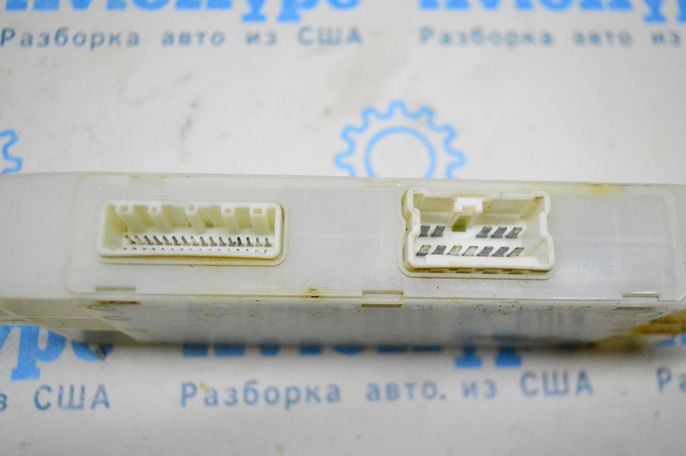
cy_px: 228
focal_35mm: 38
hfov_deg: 51.3
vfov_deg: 35.4
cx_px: 343
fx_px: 714
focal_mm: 25
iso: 6400
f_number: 4
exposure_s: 1/1000
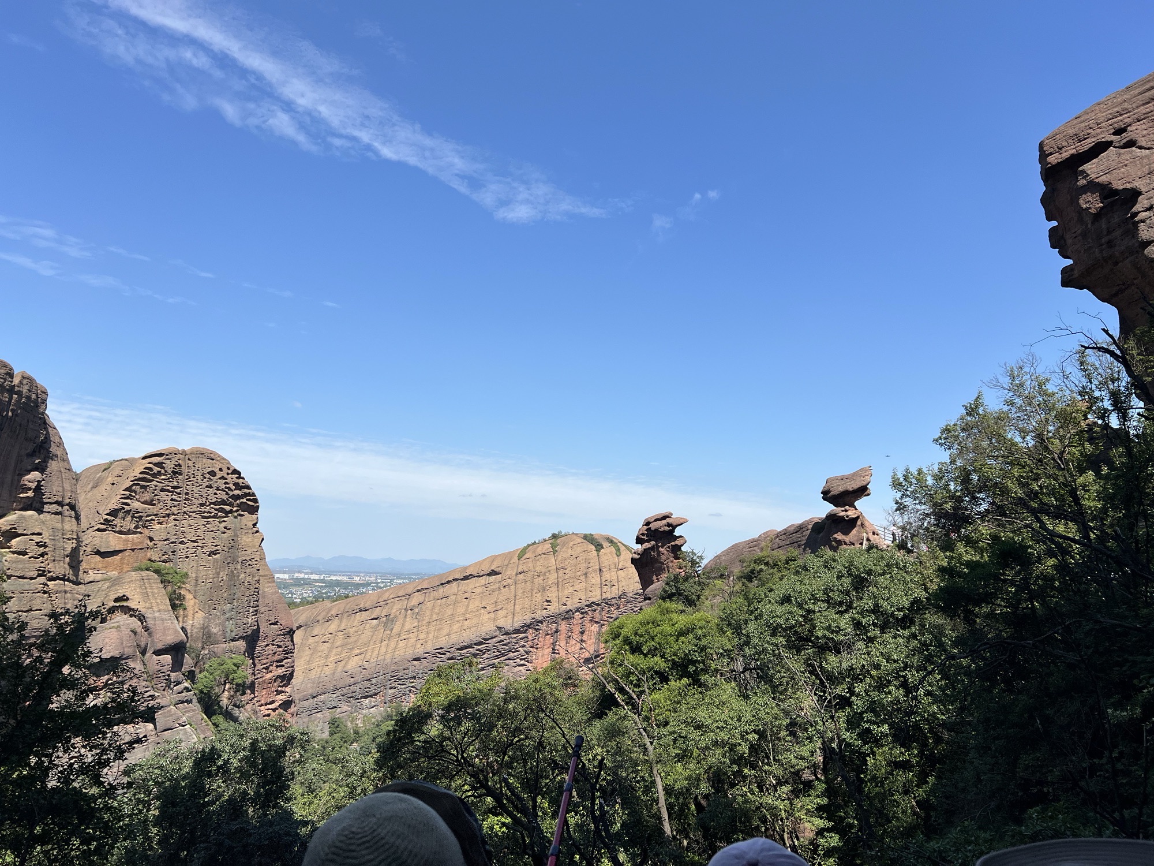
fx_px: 867
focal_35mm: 26
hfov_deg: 67.3
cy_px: 433
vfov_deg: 53.1
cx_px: 577
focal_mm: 5.7
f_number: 1.5
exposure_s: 1/4444
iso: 50
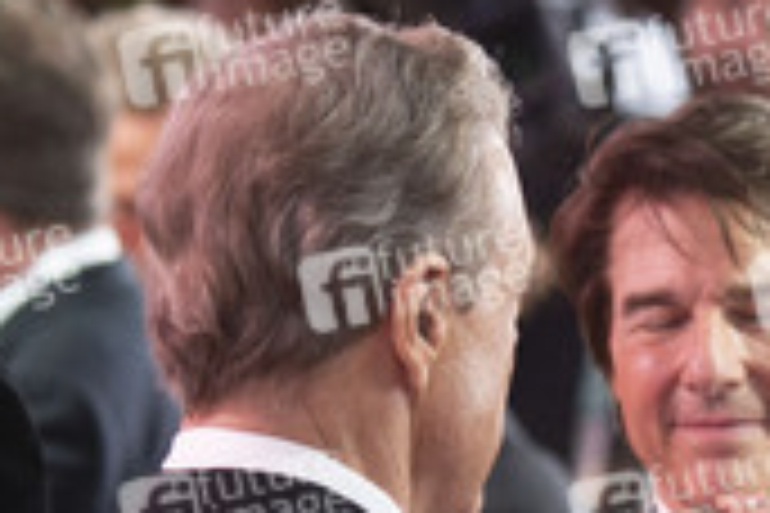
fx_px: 13559
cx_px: 860
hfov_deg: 3.2
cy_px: 524
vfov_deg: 2.2
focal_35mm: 634
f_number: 5
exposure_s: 1/250
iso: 1600
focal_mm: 175
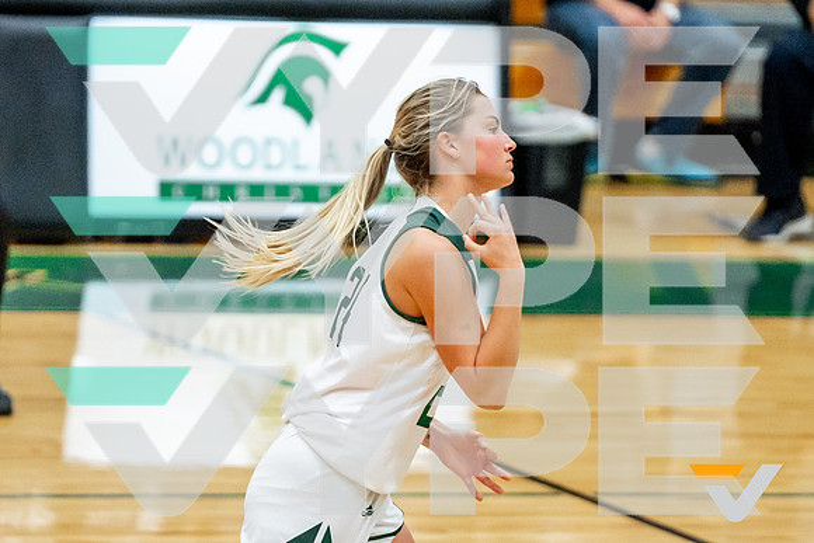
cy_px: 248
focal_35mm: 416
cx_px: 350
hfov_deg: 5.0
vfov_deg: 3.3
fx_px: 9401
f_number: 2.8
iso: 2000
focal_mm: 200
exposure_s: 1/1000
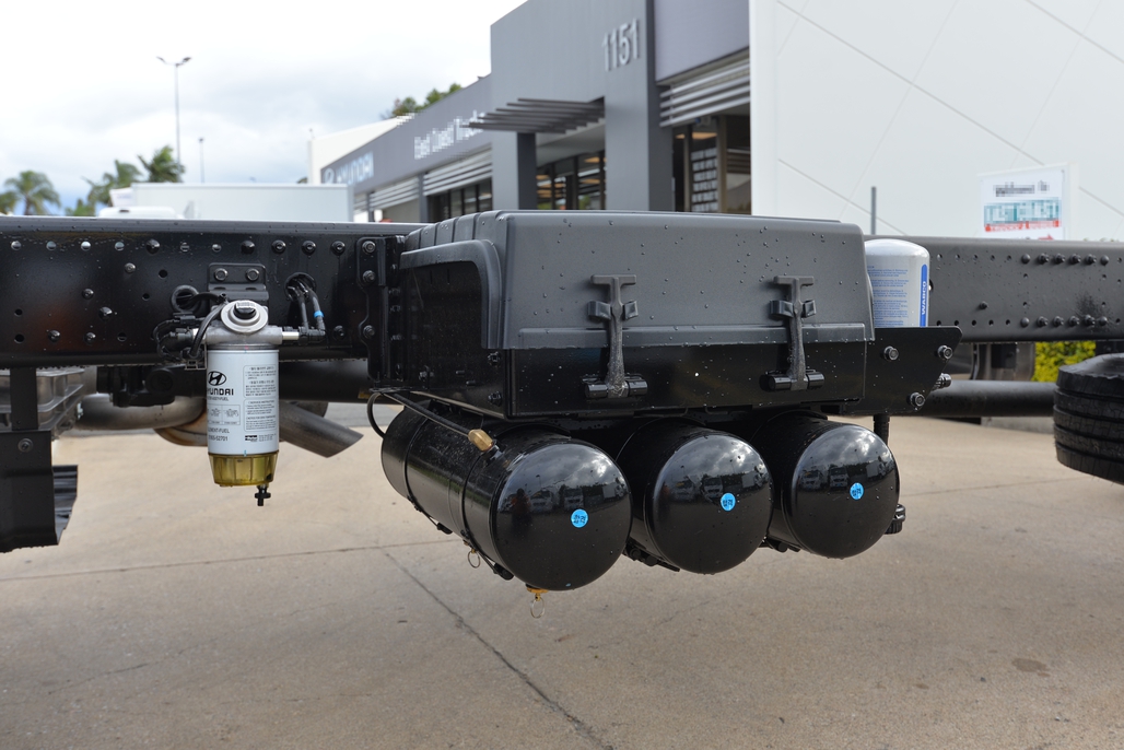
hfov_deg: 54.4
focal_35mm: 35
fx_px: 1093
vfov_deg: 37.9
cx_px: 562
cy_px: 375
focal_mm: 35
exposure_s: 1/160
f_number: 6.3
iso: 200
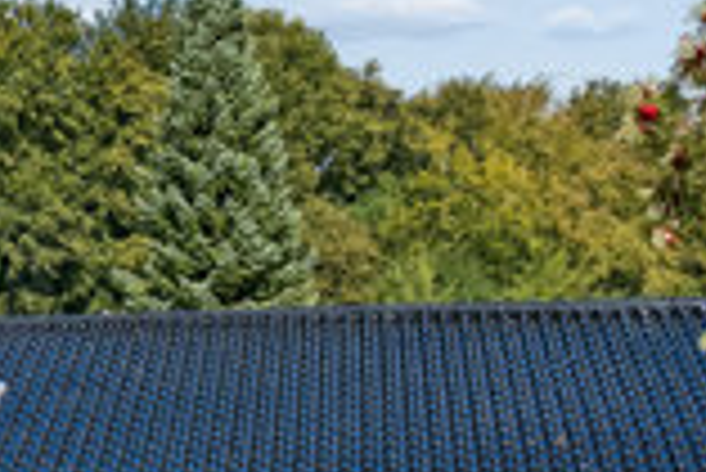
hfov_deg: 16.3
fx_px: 2198
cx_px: -414
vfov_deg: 11.9
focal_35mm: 112
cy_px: 614
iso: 120
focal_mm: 8.4
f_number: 2.8
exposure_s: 1/1600
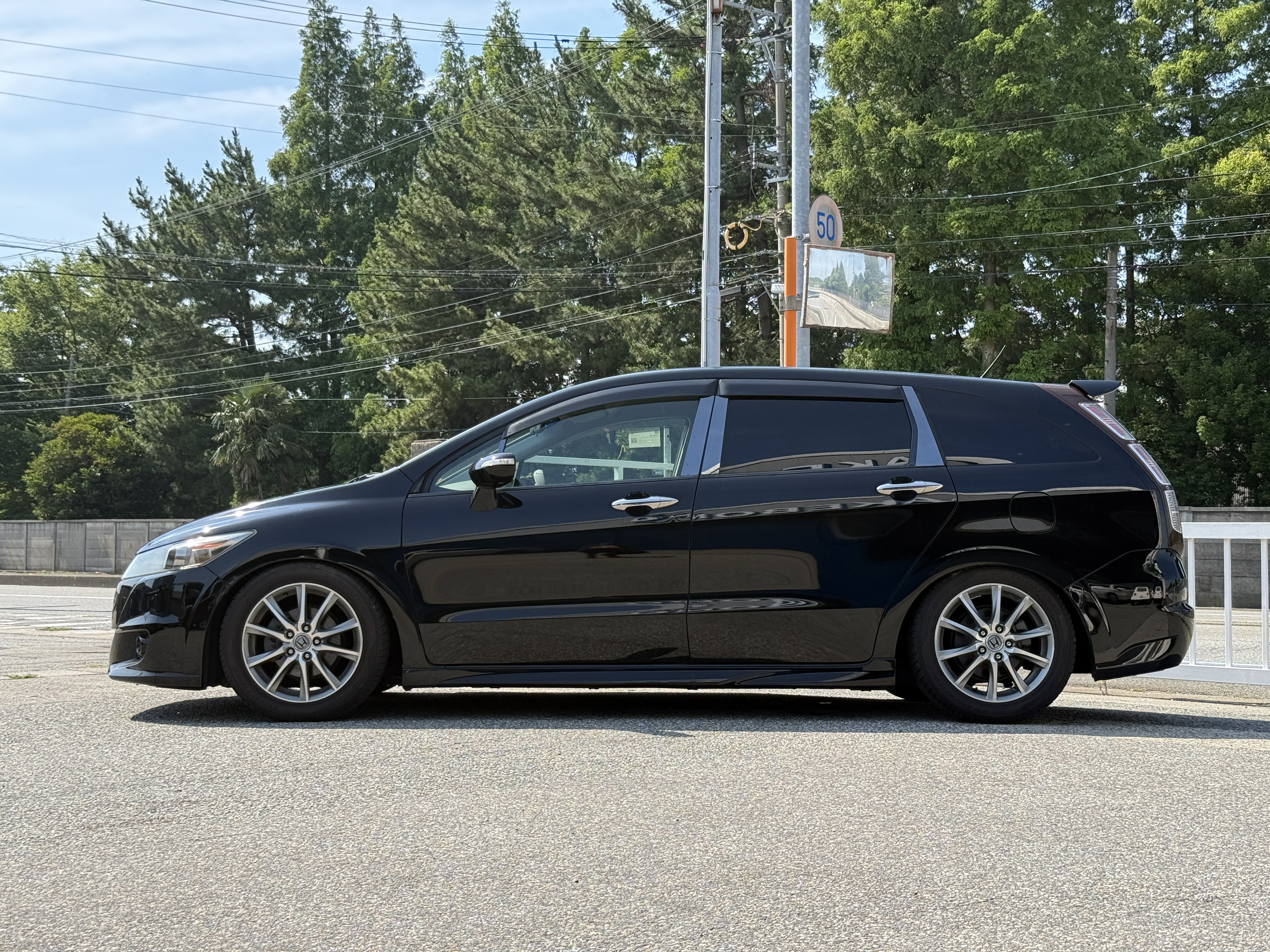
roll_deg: -0.3
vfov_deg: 30.3
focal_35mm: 48
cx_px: 635
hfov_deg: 39.7
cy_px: 476
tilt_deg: +2.5
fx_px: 1761
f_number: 1.78
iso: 80
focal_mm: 6.76
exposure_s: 1/2415
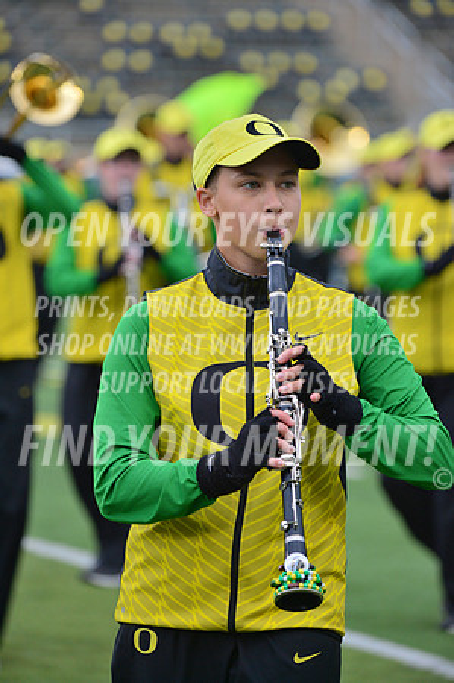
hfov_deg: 5.5
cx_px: 227
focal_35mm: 250
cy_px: 342
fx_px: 4740
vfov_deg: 8.2
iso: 640
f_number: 5.6
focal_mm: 250
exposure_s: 1/800
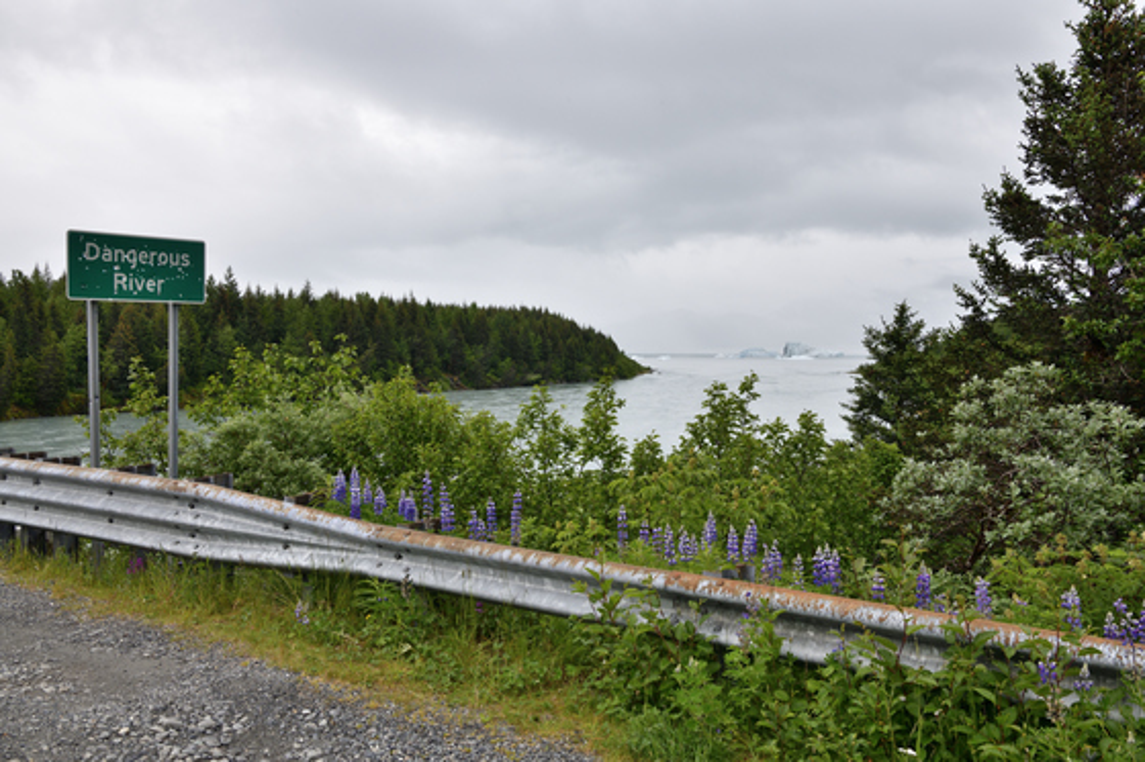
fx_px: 1113
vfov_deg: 37.8
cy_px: 381
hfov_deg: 54.4
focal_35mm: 35
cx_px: 572
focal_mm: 35
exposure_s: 1/40
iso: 140
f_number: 16
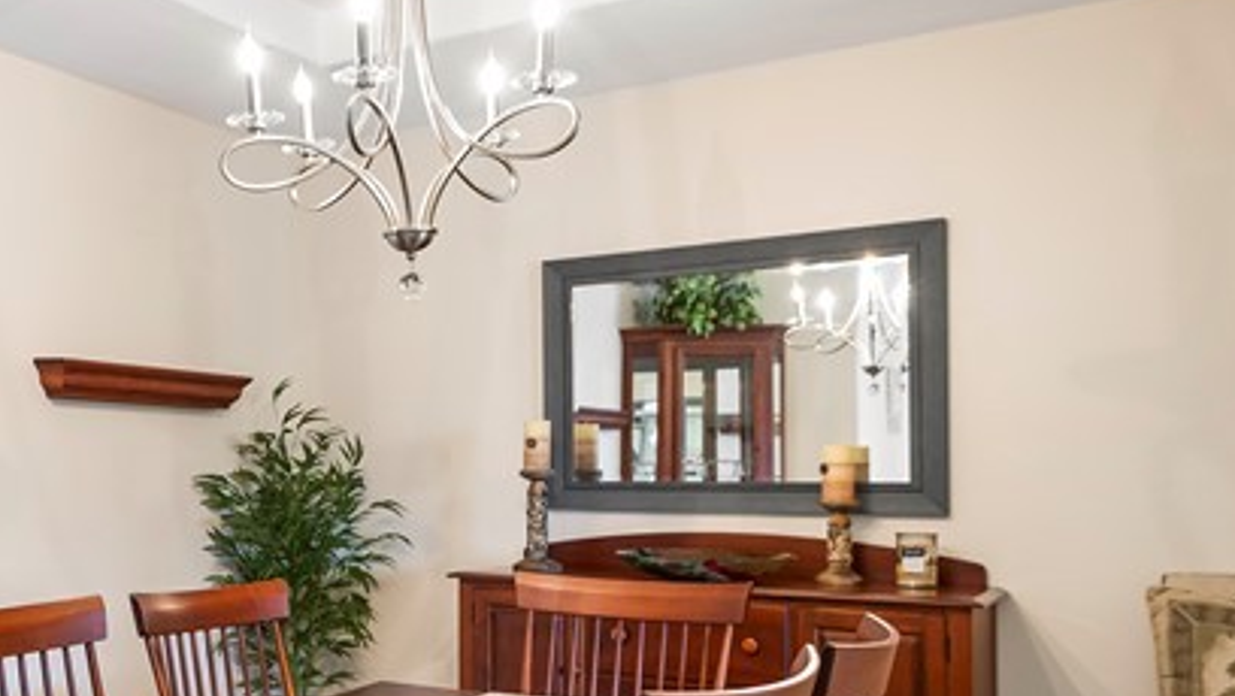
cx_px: 135
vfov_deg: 30.2
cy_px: 474
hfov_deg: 46.7
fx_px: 1278
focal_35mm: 39
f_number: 2.8
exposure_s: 1/125
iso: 320
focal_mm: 14
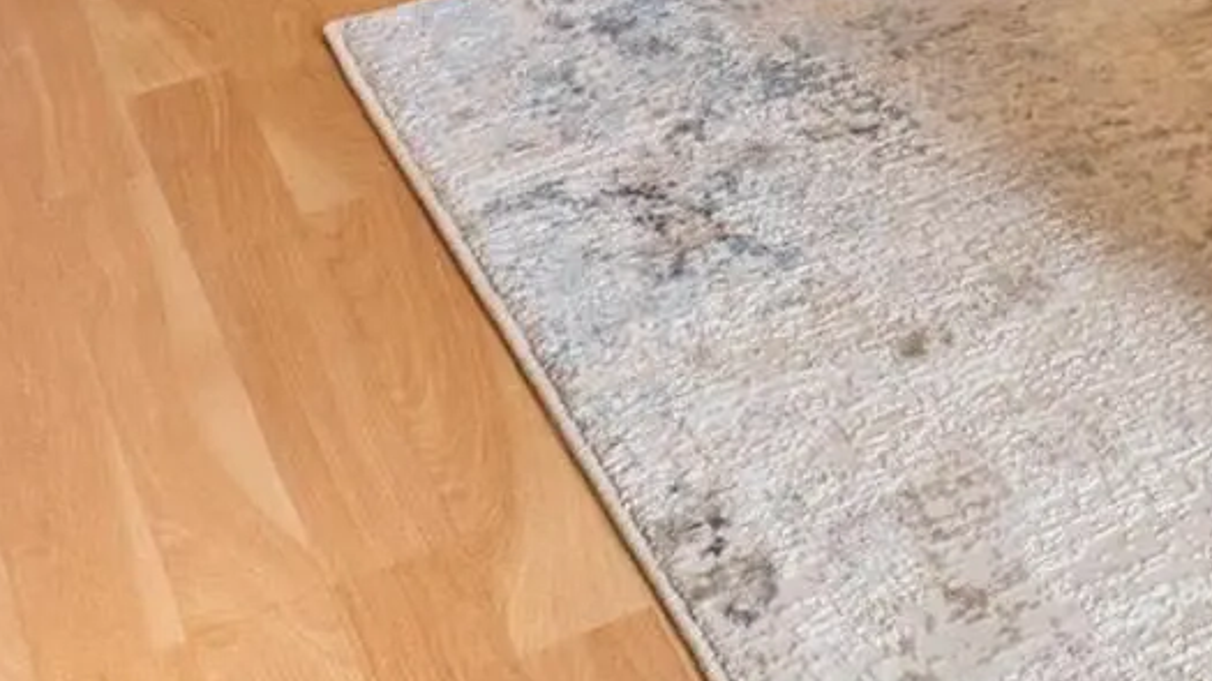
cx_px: 2059
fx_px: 2956
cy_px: -1378
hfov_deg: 18.9
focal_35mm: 92
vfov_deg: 9.9
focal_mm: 10
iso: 400
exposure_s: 1/2
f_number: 11
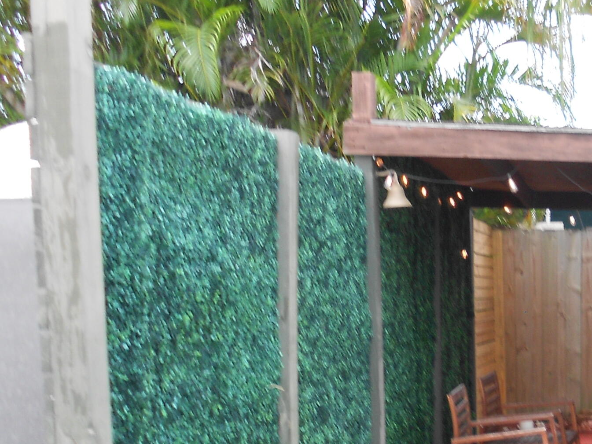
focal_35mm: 58
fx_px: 992
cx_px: 646
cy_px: 360
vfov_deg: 24.8
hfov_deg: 30.0
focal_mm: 4.6
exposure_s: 1/50
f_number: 3.2
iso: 80
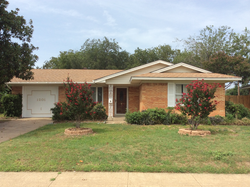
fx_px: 238
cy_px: 94
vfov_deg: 42.8
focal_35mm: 33
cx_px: 125
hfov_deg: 55.4
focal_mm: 3.3
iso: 32
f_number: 2.4
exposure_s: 1/1330
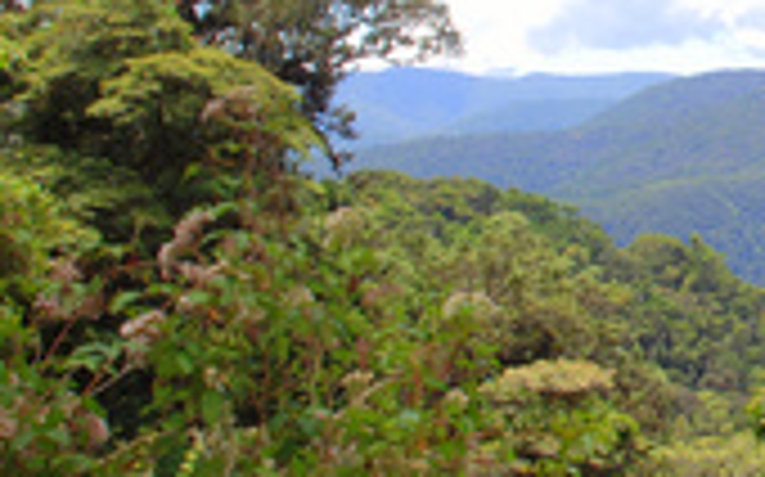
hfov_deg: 23.4
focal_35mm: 81
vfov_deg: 16.0
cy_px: 110
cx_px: 909
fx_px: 1688
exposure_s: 1/200
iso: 100
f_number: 6.3
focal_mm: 20
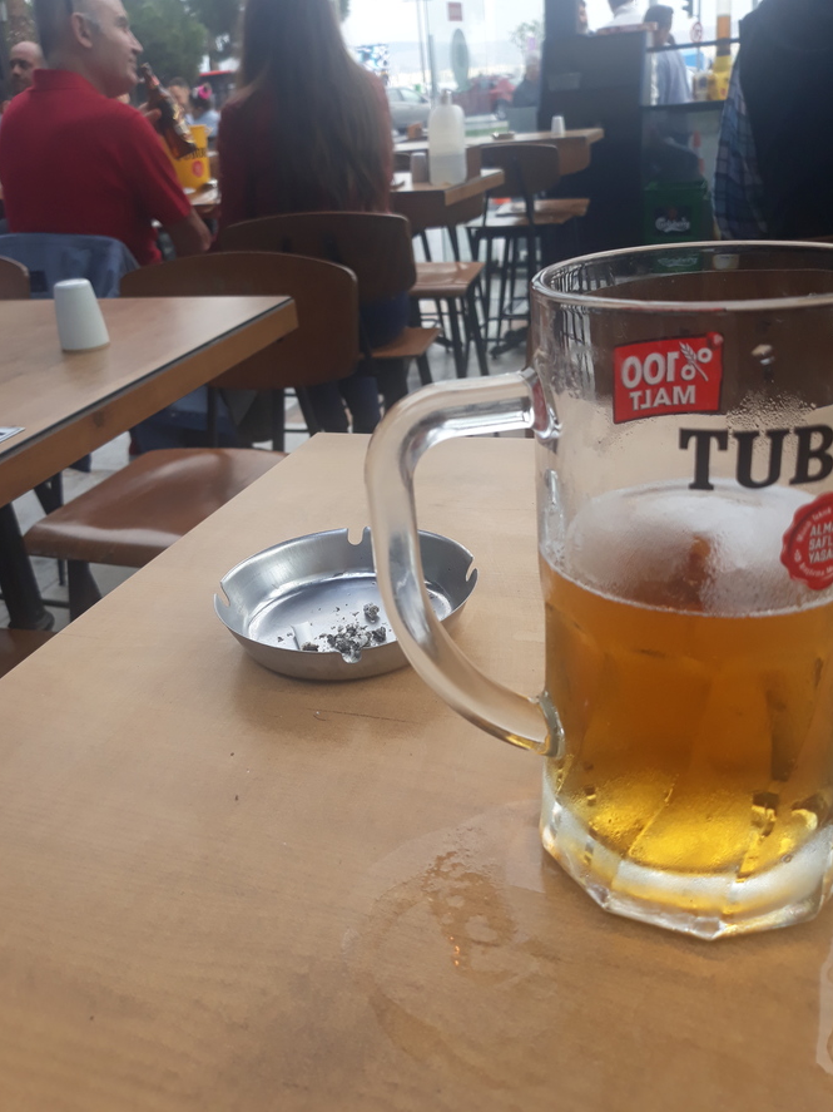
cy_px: 537
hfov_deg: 49.7
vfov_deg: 63.4
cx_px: 408
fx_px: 899
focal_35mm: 28
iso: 40
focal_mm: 3.71
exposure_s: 1/259
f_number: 1.7
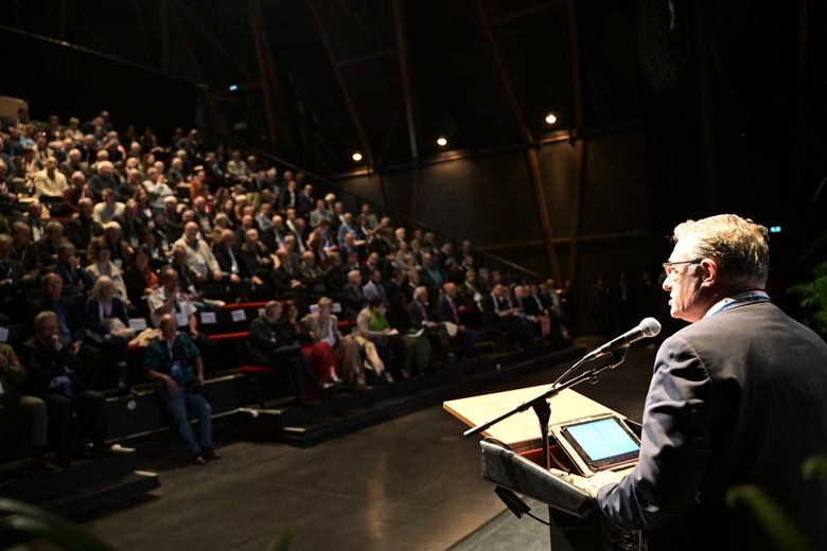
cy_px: 276
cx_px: 414
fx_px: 643
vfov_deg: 46.4
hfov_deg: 65.5
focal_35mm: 28
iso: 2500
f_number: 2.8
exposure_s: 1/50
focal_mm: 28
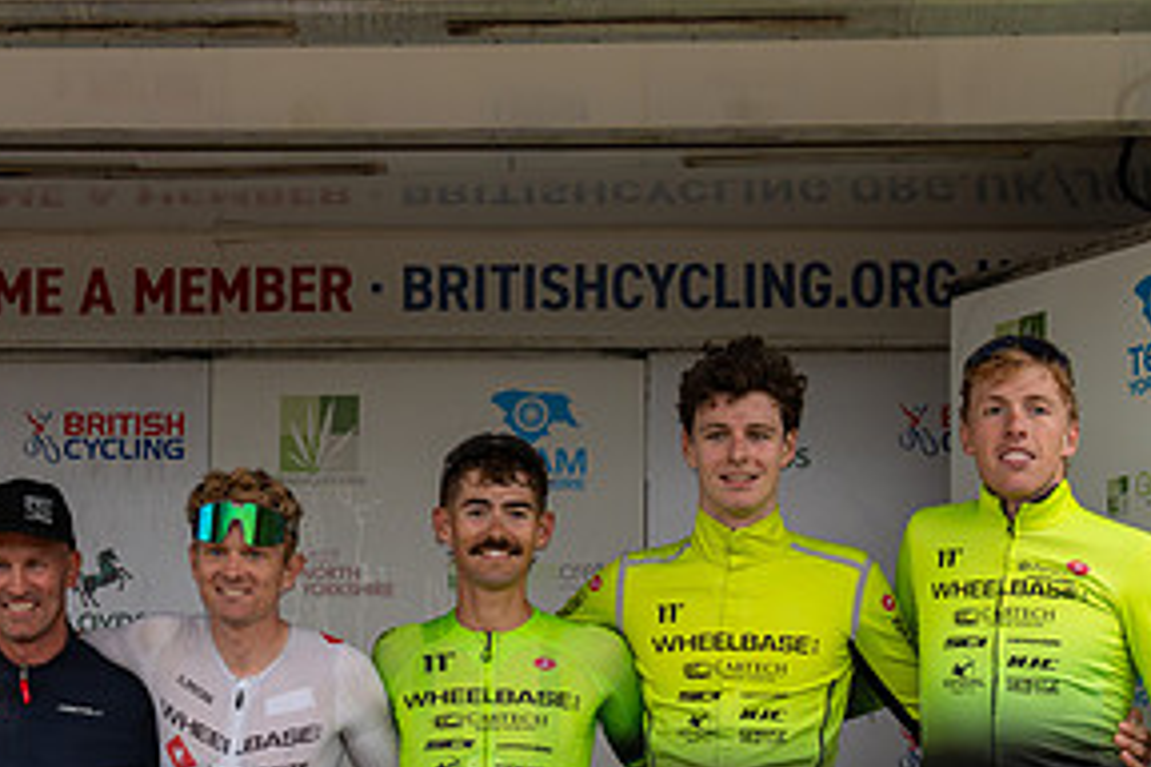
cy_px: 665
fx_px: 4508
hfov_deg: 14.5
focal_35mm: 141
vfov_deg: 9.7
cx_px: 232
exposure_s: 1/1000
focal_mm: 70
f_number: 3.5
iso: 2000
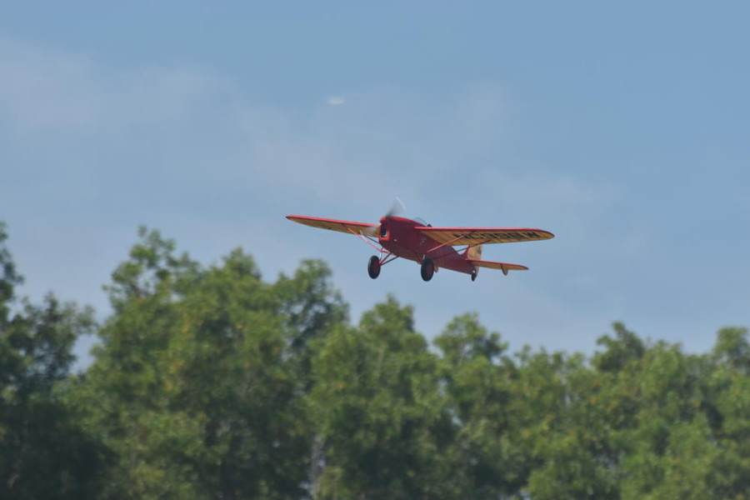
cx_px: 375
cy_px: 250
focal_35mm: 450
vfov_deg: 3.1
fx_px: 9374
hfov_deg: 4.6
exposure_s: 1/1000
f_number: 5.6
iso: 200
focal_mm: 300
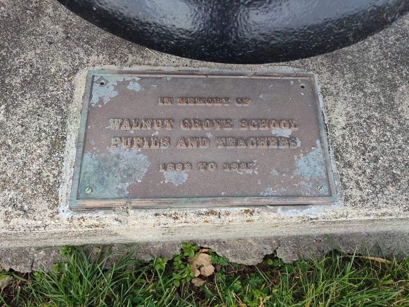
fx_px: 272
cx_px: 204
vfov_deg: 58.9
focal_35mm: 23
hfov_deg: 73.9
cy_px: 154
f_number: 1.8
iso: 100
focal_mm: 5.56
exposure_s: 1/324
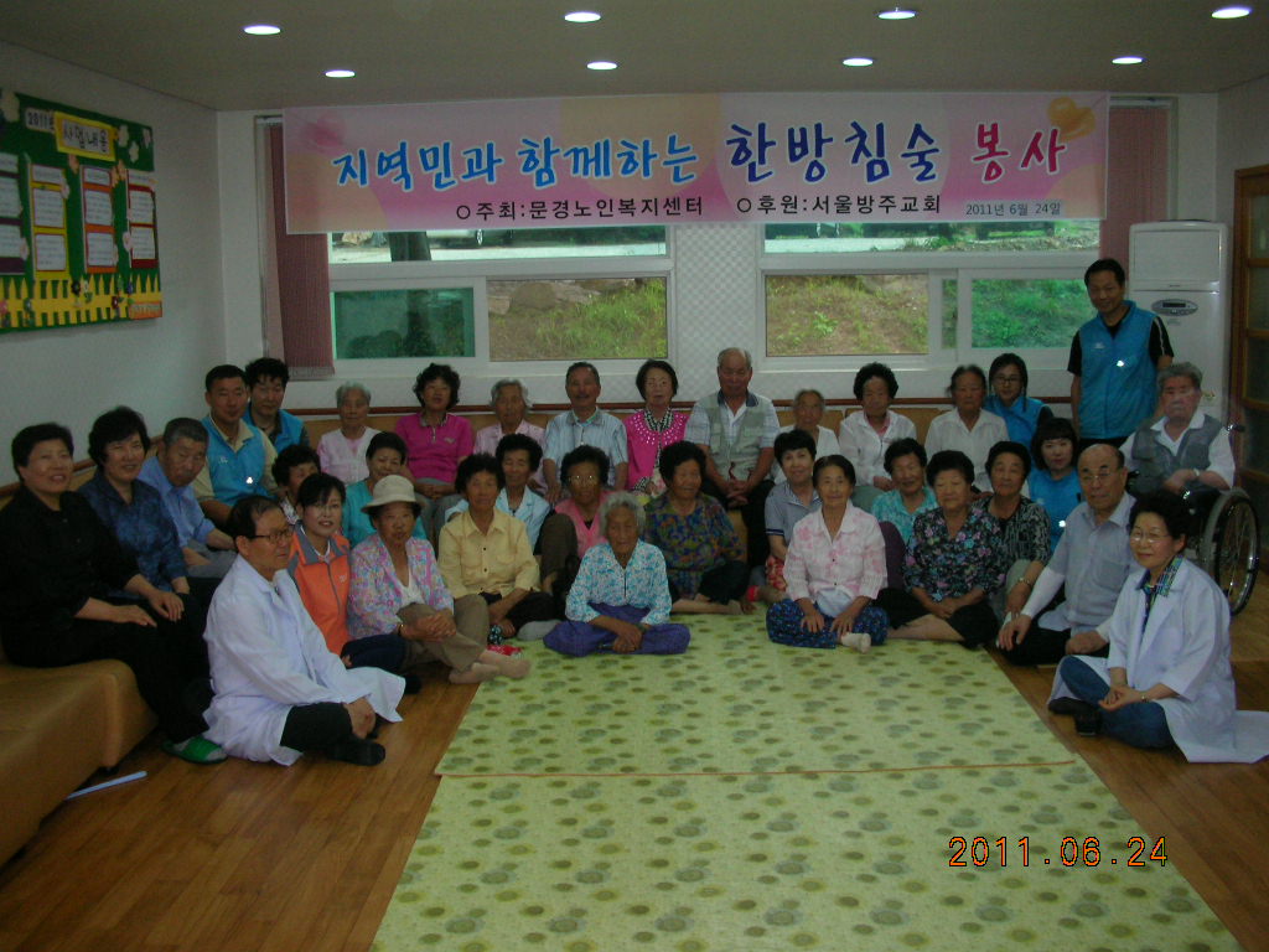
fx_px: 1283
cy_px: 476
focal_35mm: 35
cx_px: 634
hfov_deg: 52.6
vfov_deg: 40.7
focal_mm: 5.8
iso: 157
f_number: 3
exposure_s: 1/60.1
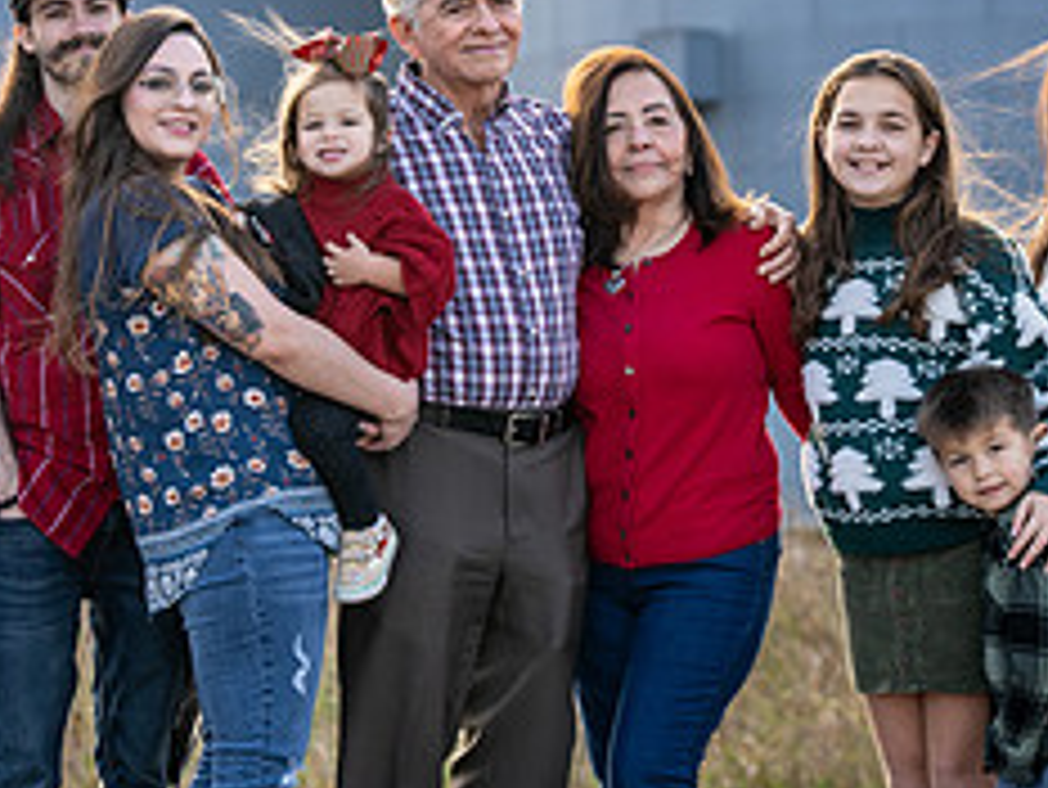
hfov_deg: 11.4
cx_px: 504
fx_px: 5271
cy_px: 335
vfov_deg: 8.5
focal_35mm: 174
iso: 100
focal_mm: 70
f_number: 3.2
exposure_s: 1/320
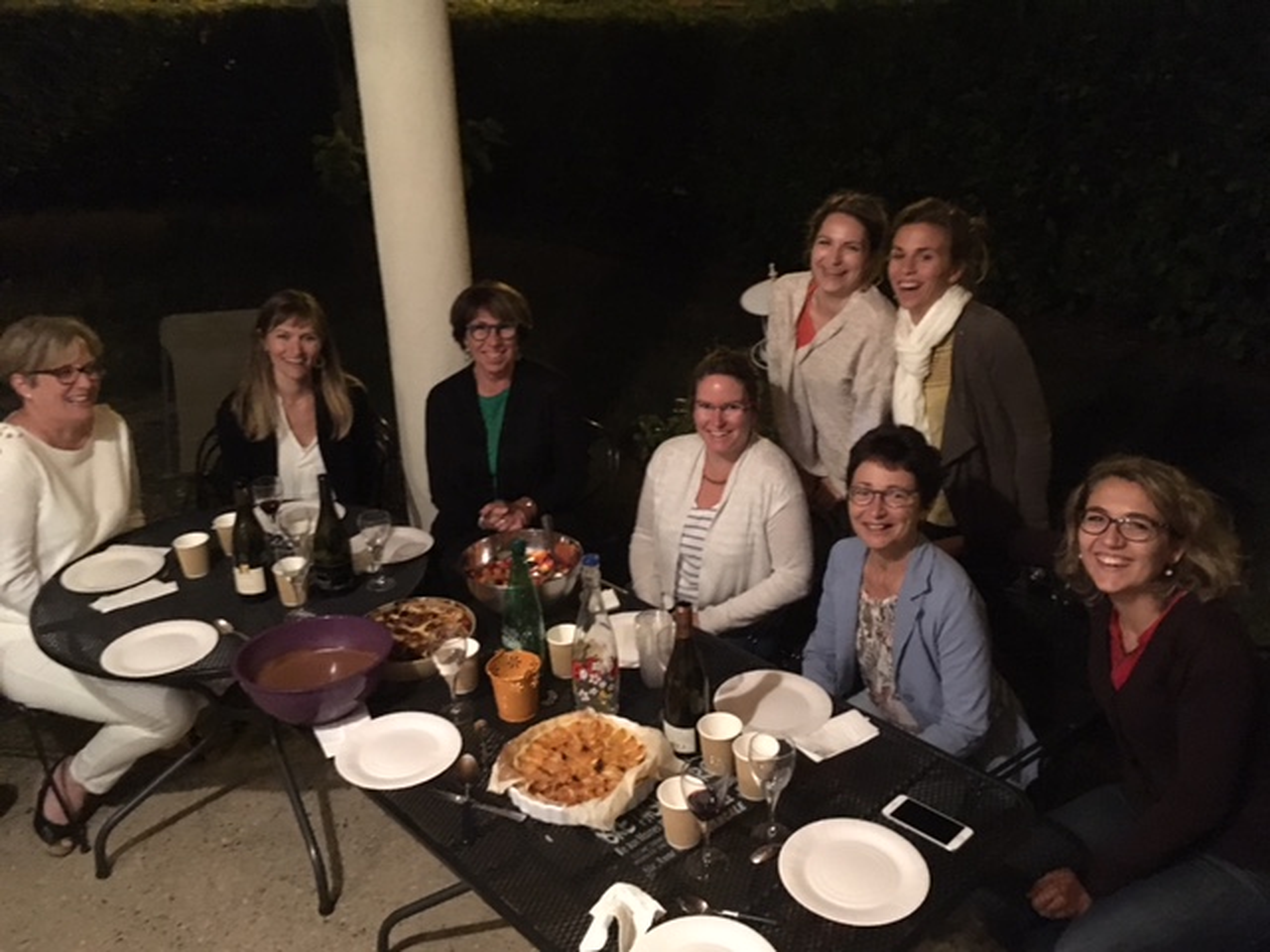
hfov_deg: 61.7
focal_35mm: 29
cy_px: 476
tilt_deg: -23.3
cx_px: 635
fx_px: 1064
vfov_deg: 48.2
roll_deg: +2.5
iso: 800
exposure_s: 1/17
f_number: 2.2
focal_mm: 4.15
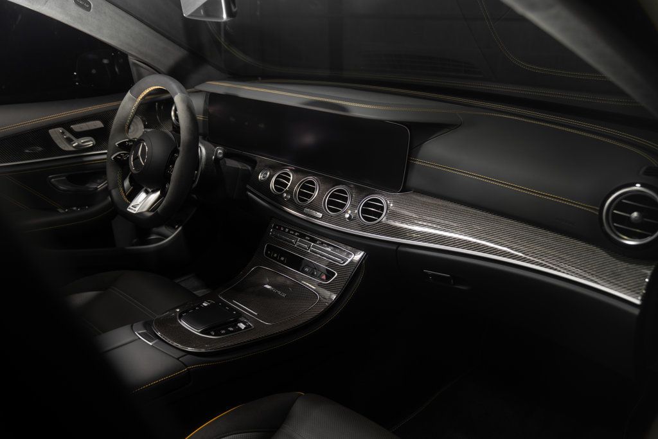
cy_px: 220
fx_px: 530
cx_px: 329
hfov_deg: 63.7
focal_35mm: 29
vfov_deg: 45.0
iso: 200
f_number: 3.2
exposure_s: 1/50
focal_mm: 29
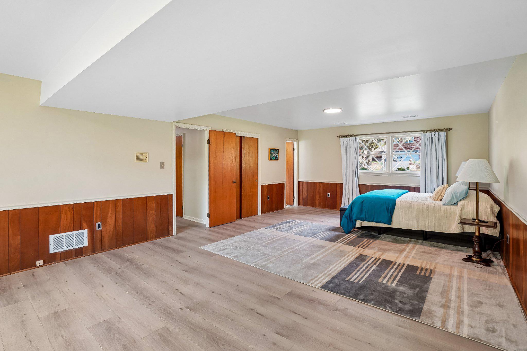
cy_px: 176
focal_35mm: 16
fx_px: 234
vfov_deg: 73.7
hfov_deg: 96.7
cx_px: 264
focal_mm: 16
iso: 200
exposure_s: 1/5
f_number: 8
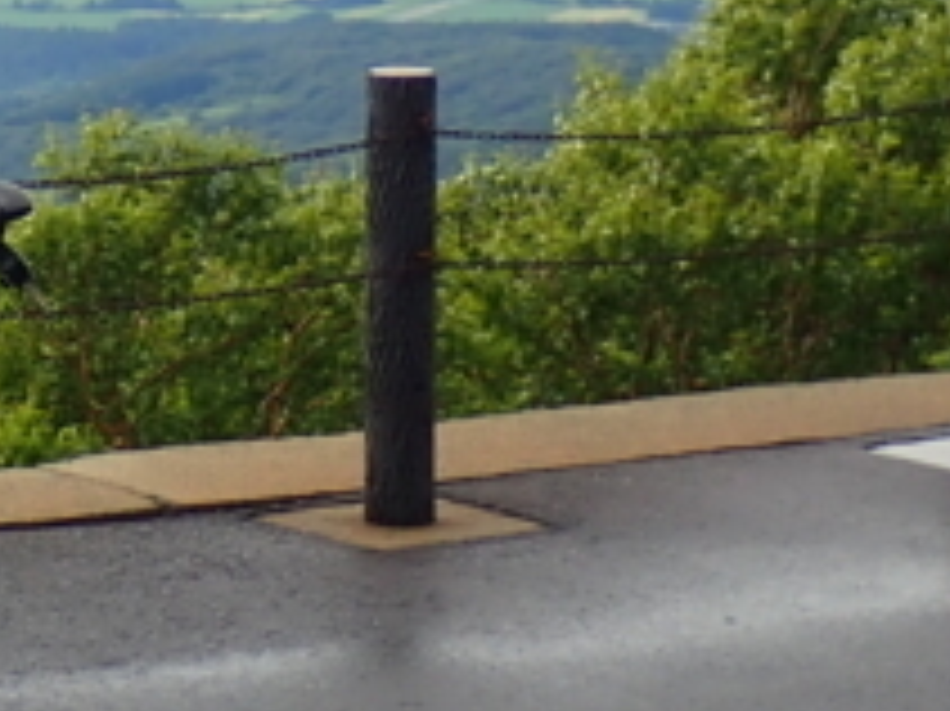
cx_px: -108
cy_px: -248
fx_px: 8311
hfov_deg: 6.5
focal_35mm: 303
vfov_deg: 4.9
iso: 100
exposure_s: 1/160
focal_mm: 14.41
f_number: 4.4
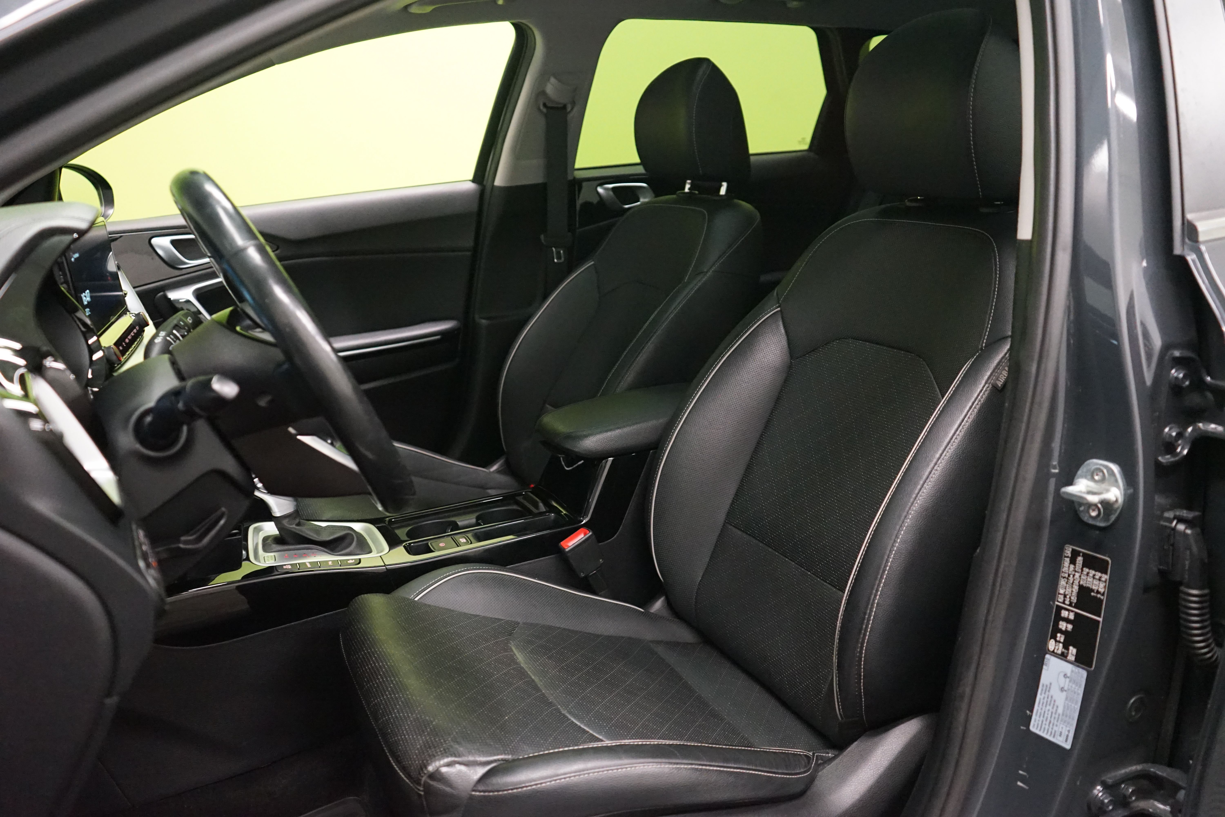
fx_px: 987
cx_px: 612
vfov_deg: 45.0
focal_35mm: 29
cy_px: 408
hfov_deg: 63.7
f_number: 3.5
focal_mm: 29
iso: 6400
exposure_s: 1/60
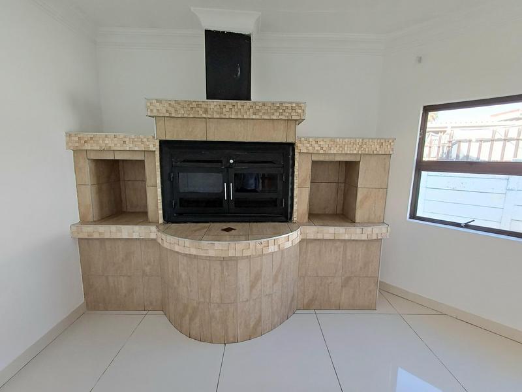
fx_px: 241
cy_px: 196
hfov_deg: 94.5
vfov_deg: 78.1
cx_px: 261
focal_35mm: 16
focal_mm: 1.64
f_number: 2.2
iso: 50
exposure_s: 1/101
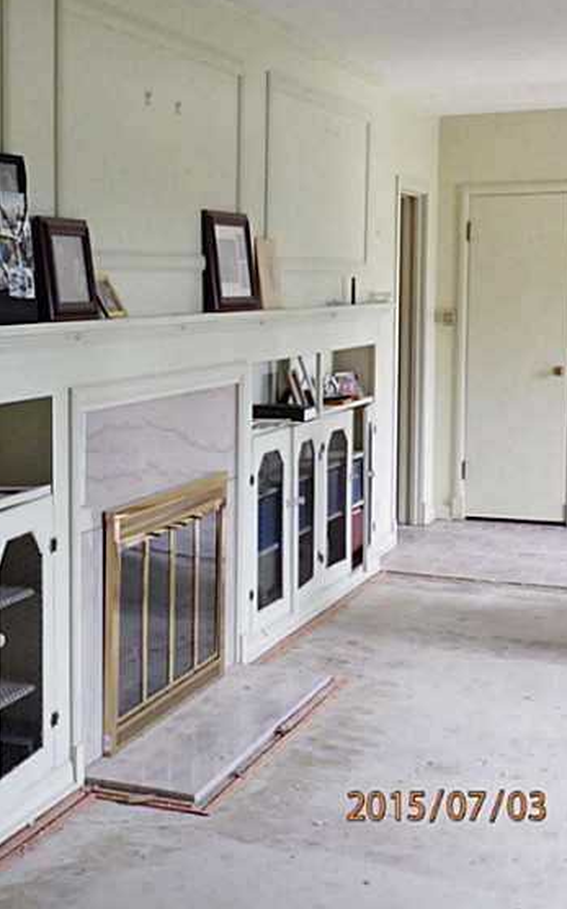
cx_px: -28
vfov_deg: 35.1
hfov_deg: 21.4
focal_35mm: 58
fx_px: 1435
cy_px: 420
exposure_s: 1/40
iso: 400
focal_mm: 6.8
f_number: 4
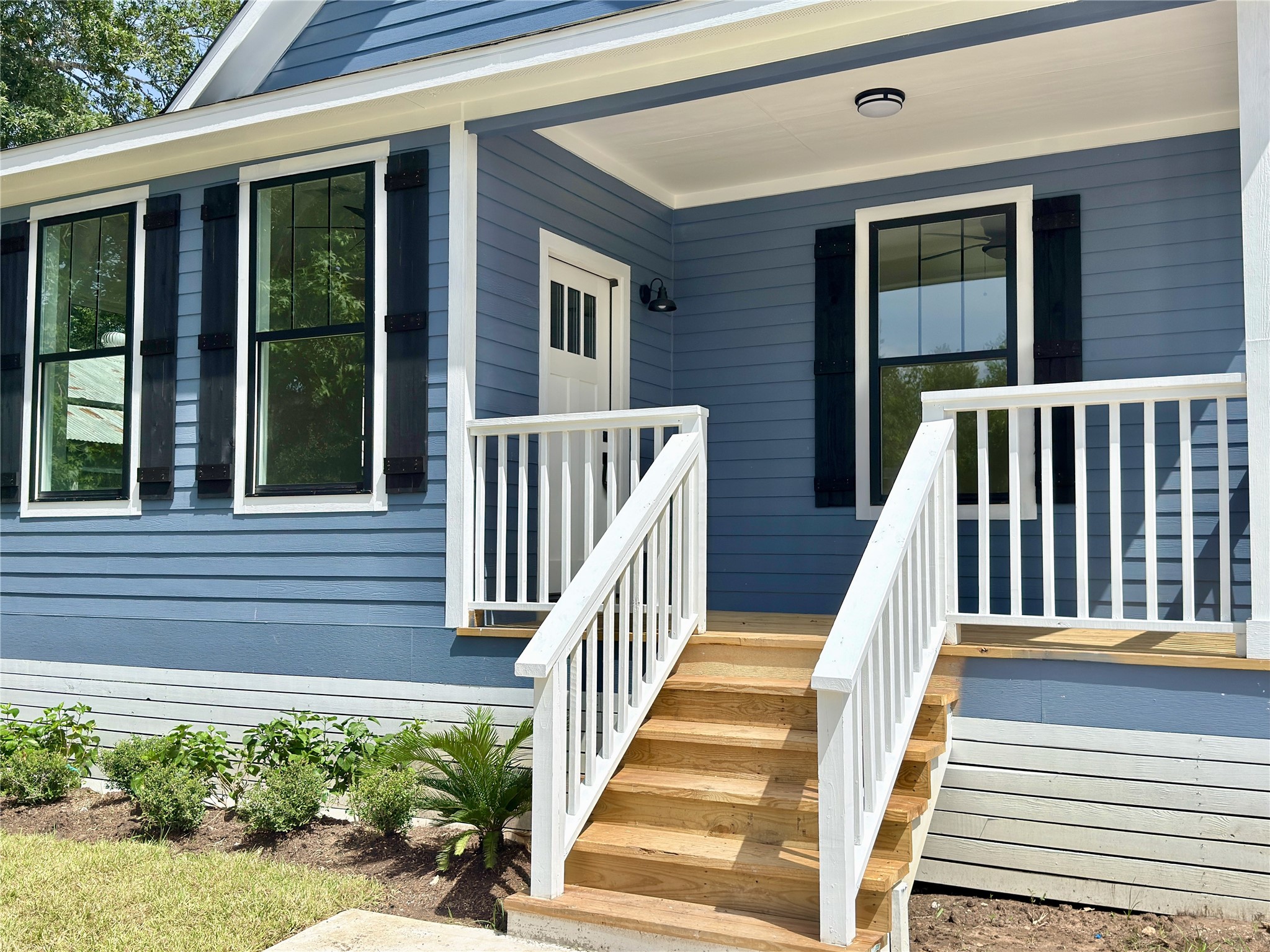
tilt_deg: +4.0
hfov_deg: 55.4
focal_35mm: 33
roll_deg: -1.2
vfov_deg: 42.9
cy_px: 476
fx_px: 1211
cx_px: 635
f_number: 1.78
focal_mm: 6.76
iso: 100
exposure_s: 1/7299
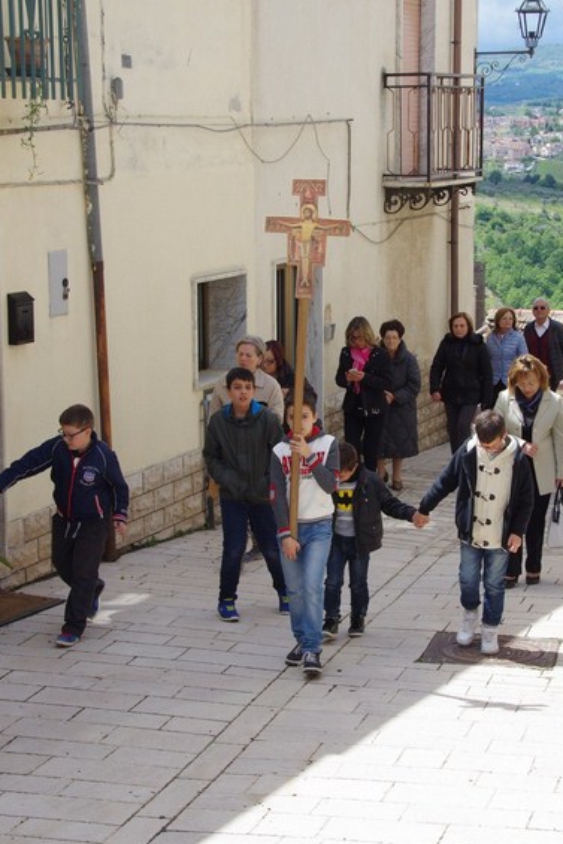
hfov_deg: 18.7
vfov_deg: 27.7
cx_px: 338
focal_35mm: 73
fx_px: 1711
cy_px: 405
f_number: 10
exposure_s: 1/250
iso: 500
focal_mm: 37
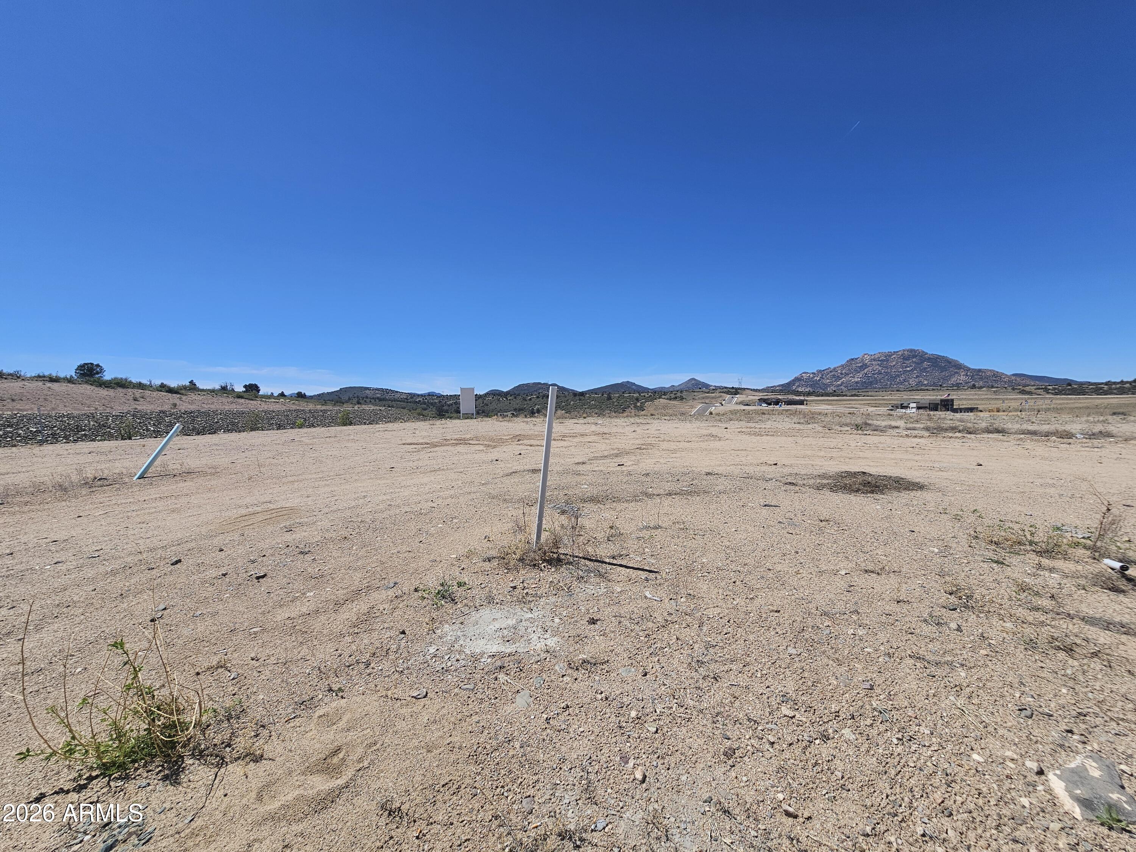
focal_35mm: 13
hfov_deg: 106.2
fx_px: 427
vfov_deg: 89.9
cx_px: 568
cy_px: 426
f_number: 2.2
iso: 50
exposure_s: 1/3988
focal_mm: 2.2
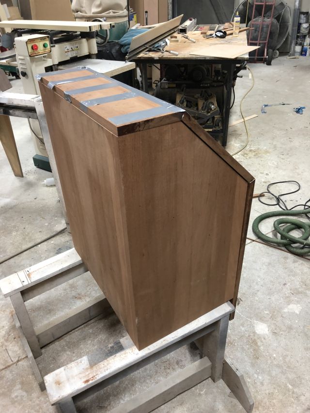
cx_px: 155
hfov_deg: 49.8
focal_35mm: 28
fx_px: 334
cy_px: 206
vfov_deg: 63.4
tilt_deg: -32.7
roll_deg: +1.2
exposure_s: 1/20
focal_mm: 3.99
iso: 40
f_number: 1.8
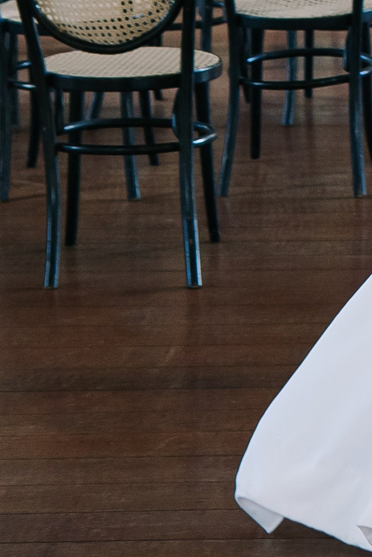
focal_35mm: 172
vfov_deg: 11.7
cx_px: 672
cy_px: -146
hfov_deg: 7.7
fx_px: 2666
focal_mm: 30
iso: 500
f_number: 2.8
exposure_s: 1/200
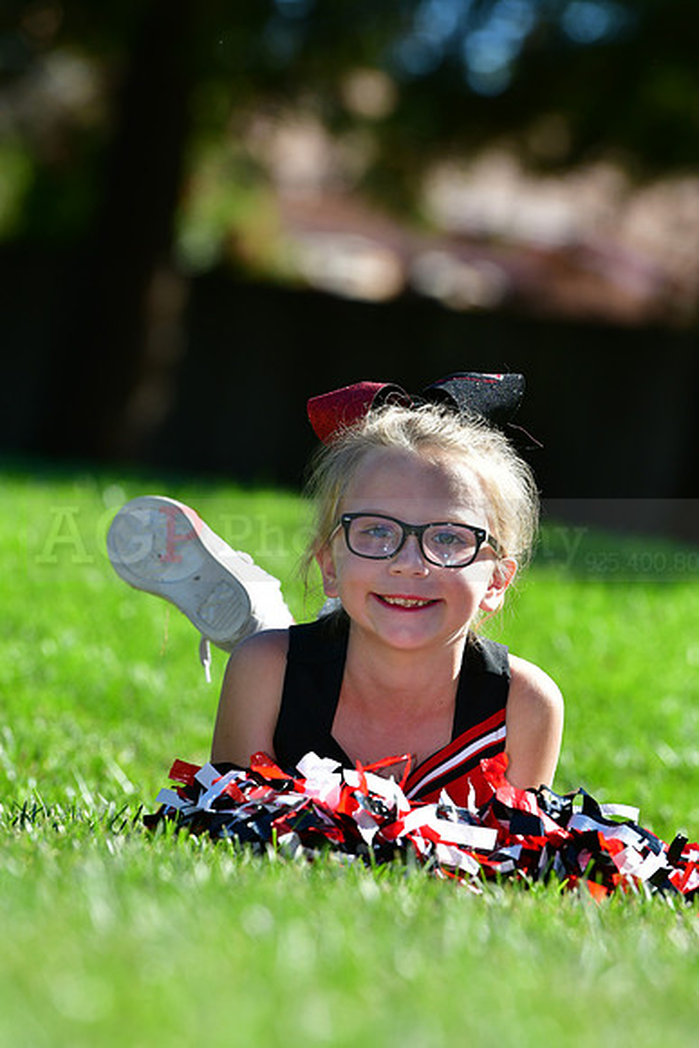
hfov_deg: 4.8
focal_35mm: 285
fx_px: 8295
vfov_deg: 7.2
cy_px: 524
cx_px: 350
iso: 400
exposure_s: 1/1600
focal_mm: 190
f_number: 4.5
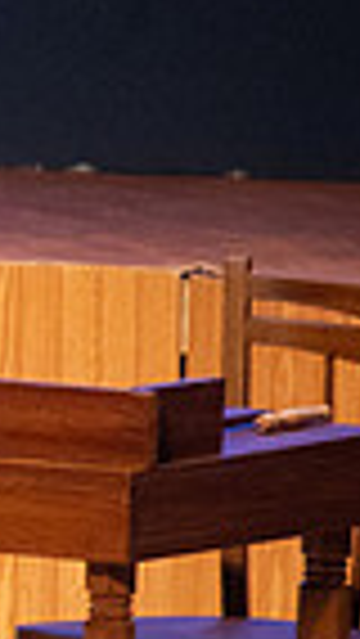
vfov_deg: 1.2
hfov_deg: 0.7
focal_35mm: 1797
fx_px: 30459
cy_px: 162
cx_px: -927
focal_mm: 420
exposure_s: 1/160
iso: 10000
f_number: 6.3
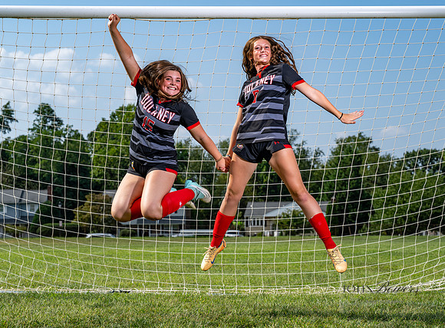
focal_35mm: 84
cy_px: 155
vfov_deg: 17.5
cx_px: 215
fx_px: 1069
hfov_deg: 23.5
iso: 64
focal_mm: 70
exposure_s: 1/400
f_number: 6.3
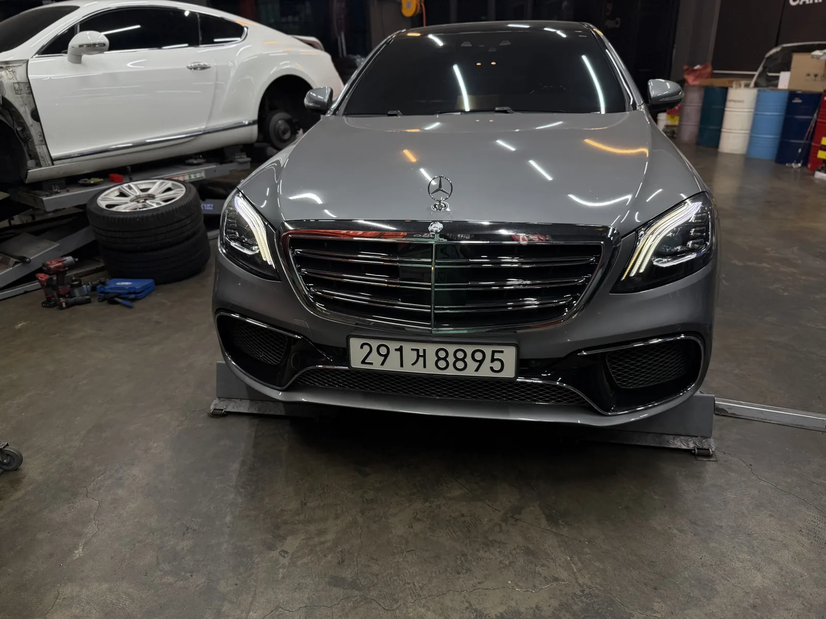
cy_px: 310
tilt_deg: -22.9
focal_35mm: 24
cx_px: 413
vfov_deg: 56.8
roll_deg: +2.2
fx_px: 573
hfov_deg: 71.6
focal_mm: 6.76
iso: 125
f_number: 1.78
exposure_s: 1/120
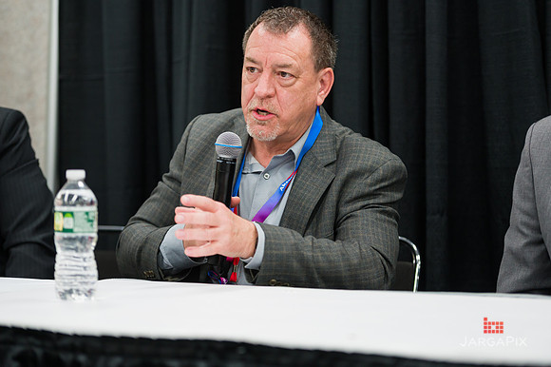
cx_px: 276
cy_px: 184
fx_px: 1560
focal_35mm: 102
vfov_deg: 13.4
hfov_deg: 20.0
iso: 1600
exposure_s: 1/320
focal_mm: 102
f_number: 3.2
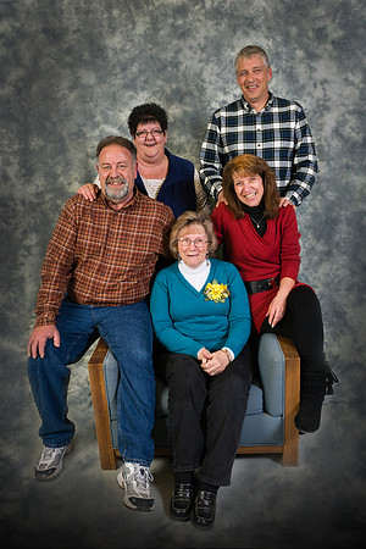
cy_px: 274
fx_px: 686
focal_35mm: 45
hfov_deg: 29.9
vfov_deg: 43.6
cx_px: 183
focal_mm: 30
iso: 200
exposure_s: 1/160
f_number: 5.6
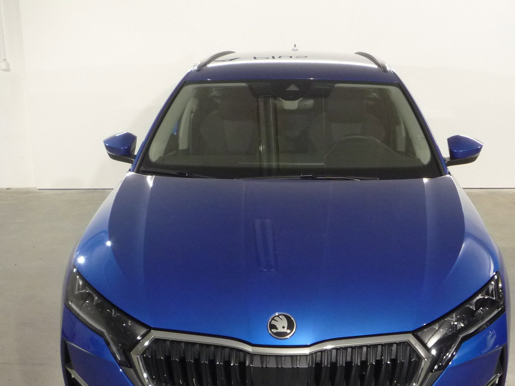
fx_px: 699
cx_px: 284
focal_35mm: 47
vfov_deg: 30.7
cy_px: 252
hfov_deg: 40.4
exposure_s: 1/30
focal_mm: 5.2
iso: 250
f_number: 3.3
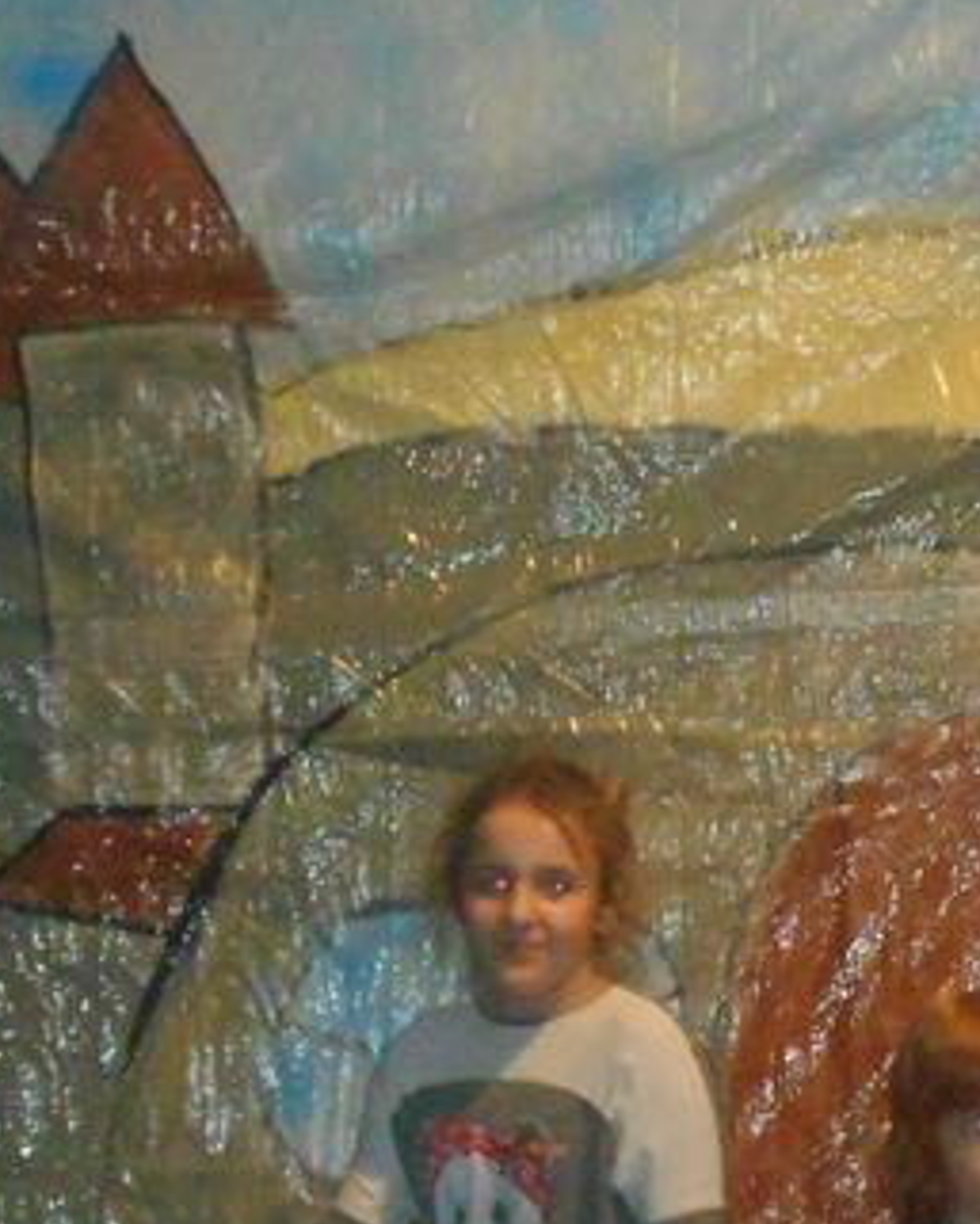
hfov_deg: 10.1
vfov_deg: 12.7
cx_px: 999
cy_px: 683
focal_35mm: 152
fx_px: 5508
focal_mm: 8.8
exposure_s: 1/60
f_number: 4.5
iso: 1100
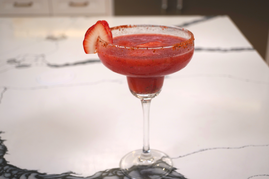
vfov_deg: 29.9
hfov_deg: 43.6
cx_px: 134
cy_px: 90
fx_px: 336
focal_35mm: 45
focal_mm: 30
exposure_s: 1/160
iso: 250
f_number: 4
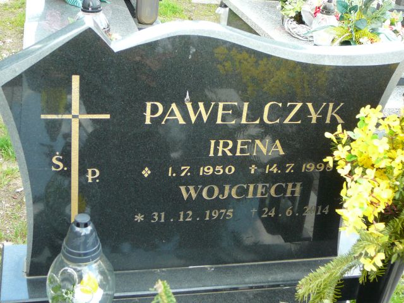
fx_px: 607
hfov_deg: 36.8
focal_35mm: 52
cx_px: 202
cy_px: 152
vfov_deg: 28.0
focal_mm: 7.8
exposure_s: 1/50
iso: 100
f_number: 3.4
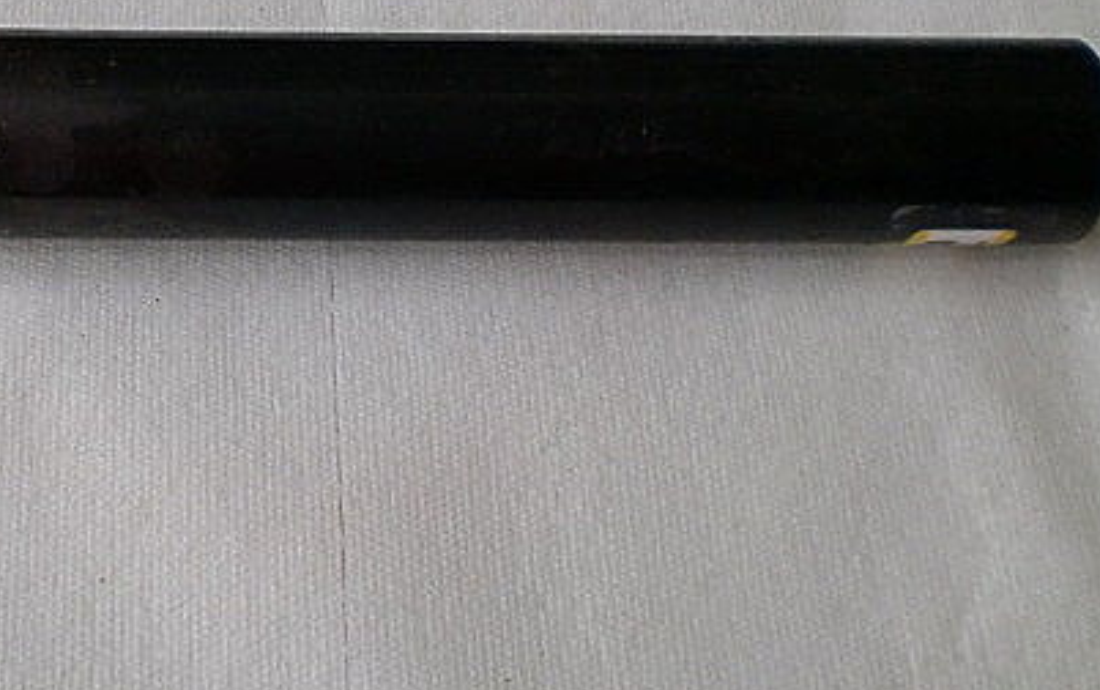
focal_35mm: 59
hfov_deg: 33.7
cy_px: 225
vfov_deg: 21.9
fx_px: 1770
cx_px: 249
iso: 200
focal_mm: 6.3
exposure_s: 1/60
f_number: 3.1
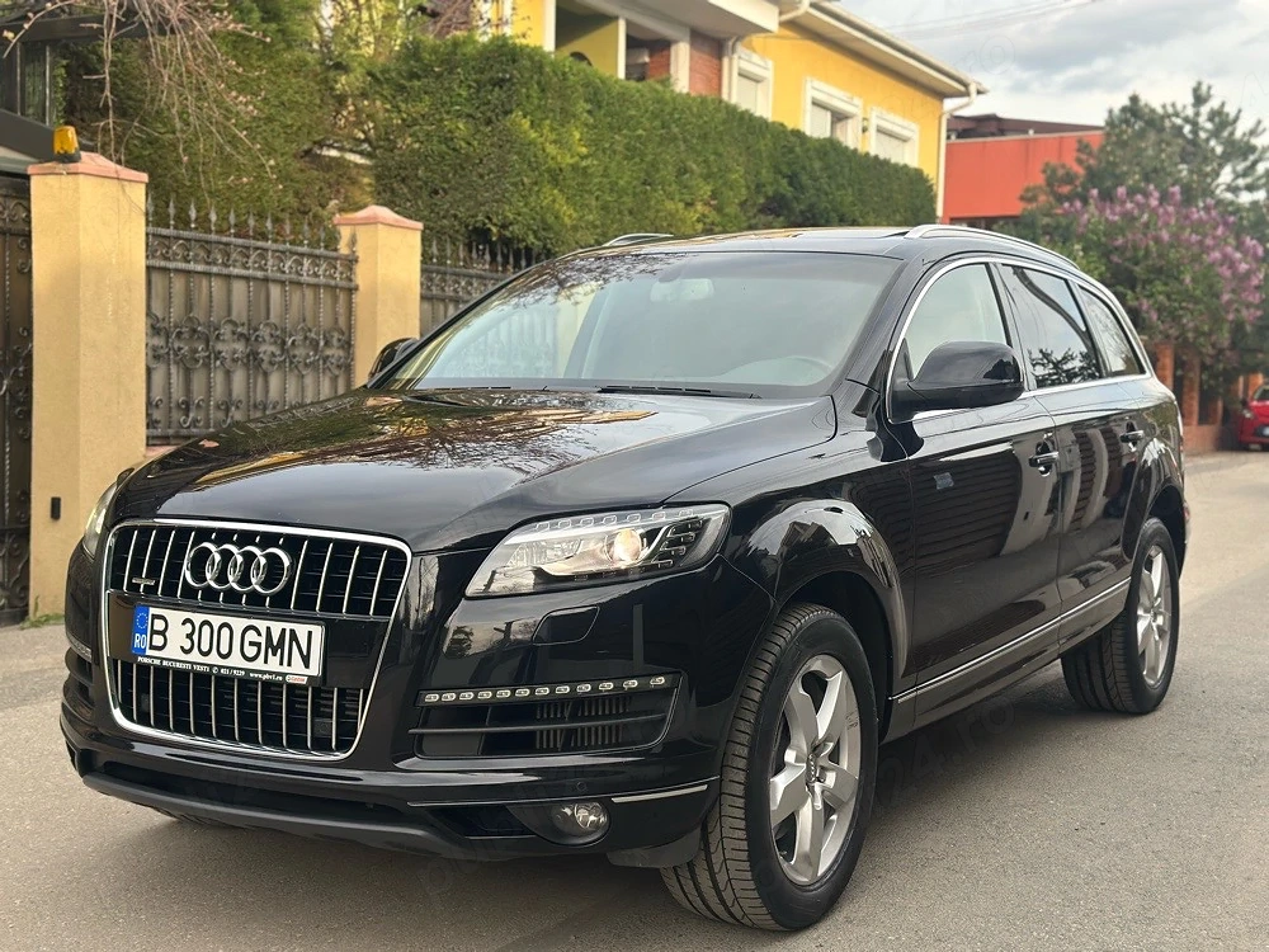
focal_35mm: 48
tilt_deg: -3.5
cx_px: 634
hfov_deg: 39.7
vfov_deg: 30.3
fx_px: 1760
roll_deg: -1.0
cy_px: 476
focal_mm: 6.86
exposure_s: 1/980
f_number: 1.78
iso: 80
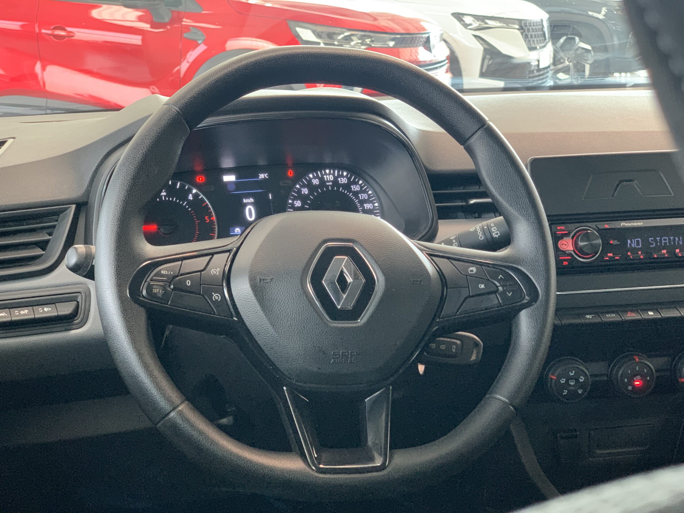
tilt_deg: -14.0
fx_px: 1028
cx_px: 342
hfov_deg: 36.8
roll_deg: +0.9
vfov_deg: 28.0
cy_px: 256
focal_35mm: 52
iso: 250
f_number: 2.4
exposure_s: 1/60
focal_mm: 6
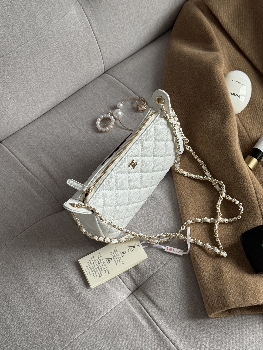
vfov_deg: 39.7
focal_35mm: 48
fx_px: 486
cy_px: 175
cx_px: 132
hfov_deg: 30.3
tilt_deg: -64.4
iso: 125
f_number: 1.78
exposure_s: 1/60
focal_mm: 6.76
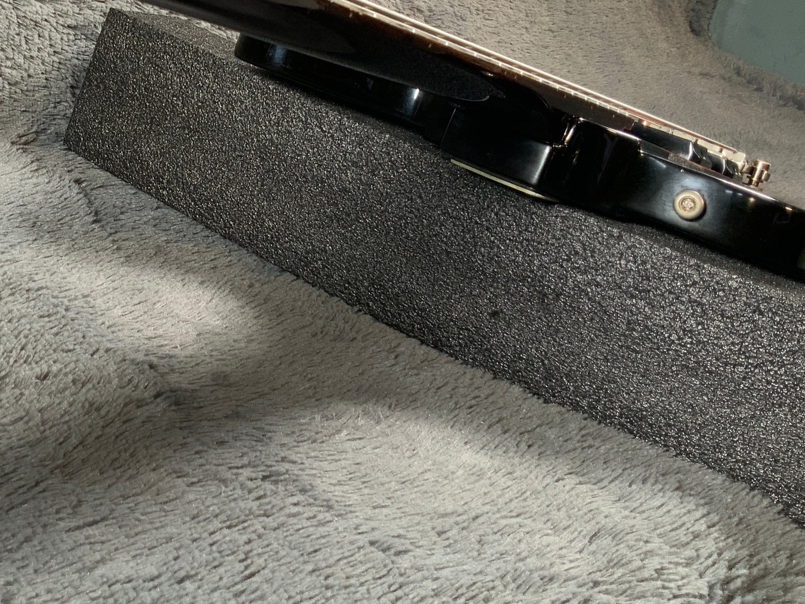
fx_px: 1279
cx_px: 151
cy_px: 131
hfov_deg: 33.8
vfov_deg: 26.1
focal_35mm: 55
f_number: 1.8
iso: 64
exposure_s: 1/62
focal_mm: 3
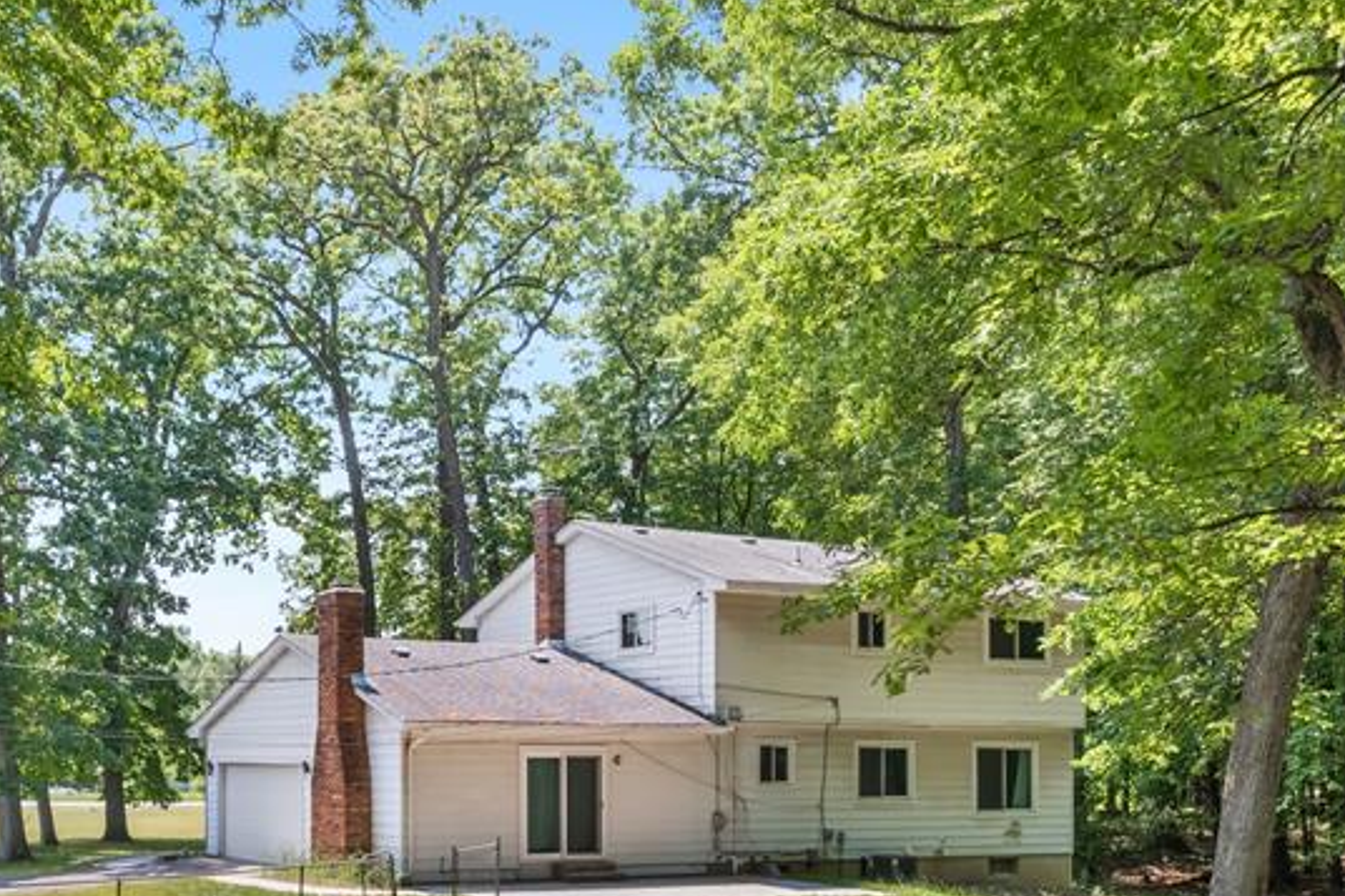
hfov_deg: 44.9
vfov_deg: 30.6
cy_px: 787
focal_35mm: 42
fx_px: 1569
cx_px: 339
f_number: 2.8
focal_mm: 8.38
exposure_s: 1/500
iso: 100
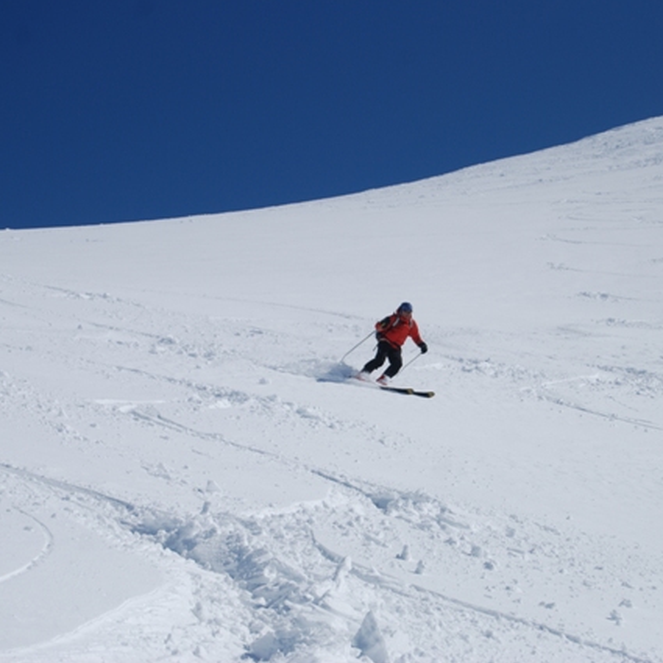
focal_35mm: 106
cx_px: 381
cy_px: 332
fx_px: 2289
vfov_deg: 16.5
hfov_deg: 16.5
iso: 100
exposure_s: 1/1600
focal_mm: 55
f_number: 5.6
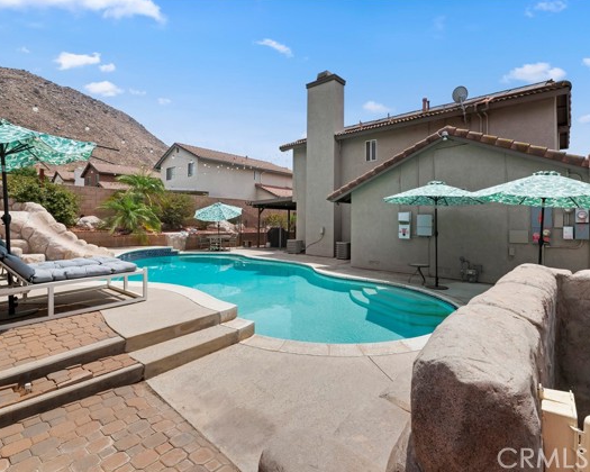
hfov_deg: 92.8
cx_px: 326
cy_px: 235
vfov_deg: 80.4
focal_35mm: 16
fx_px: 279
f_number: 22
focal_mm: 14
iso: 500
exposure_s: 1/400
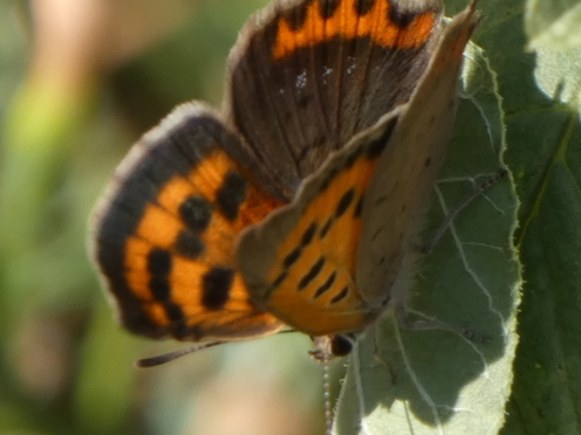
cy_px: 193
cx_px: 341
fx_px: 17321
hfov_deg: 1.9
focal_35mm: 1032
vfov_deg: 1.4
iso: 80
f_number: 5.6
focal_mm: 107.6
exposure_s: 1/100
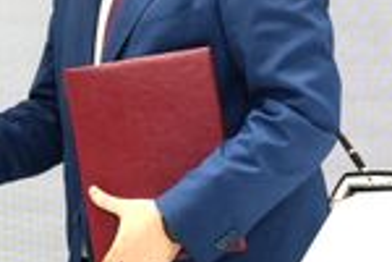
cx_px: -93
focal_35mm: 140
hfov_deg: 14.2
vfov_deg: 9.6
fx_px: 1524
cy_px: -81
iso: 1000
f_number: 4.5
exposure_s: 1/125
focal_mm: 30
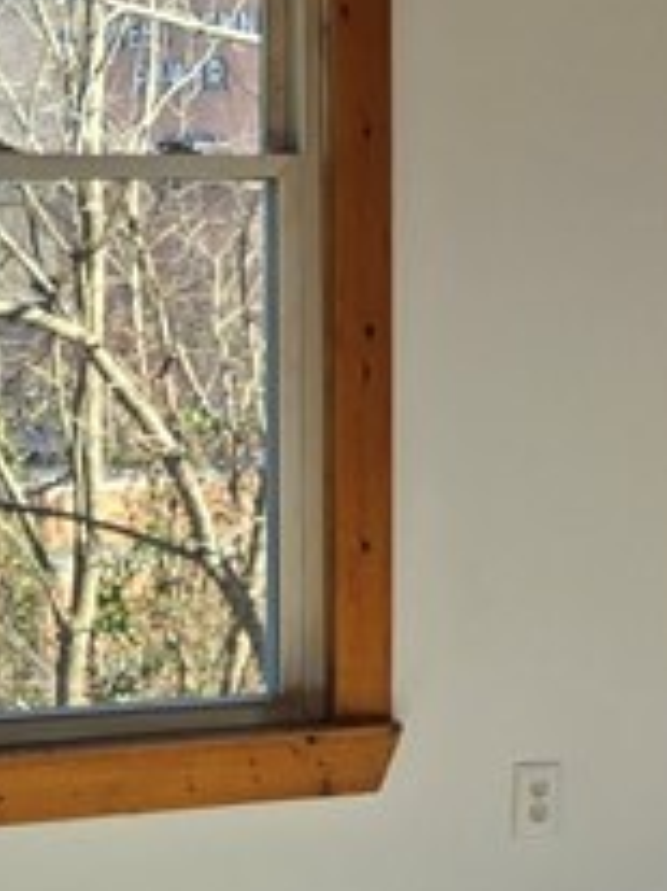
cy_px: 439
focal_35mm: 114
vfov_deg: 17.3
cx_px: 594
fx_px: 2932
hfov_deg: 12.9
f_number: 1.8
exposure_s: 1/296
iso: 25
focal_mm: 5.4
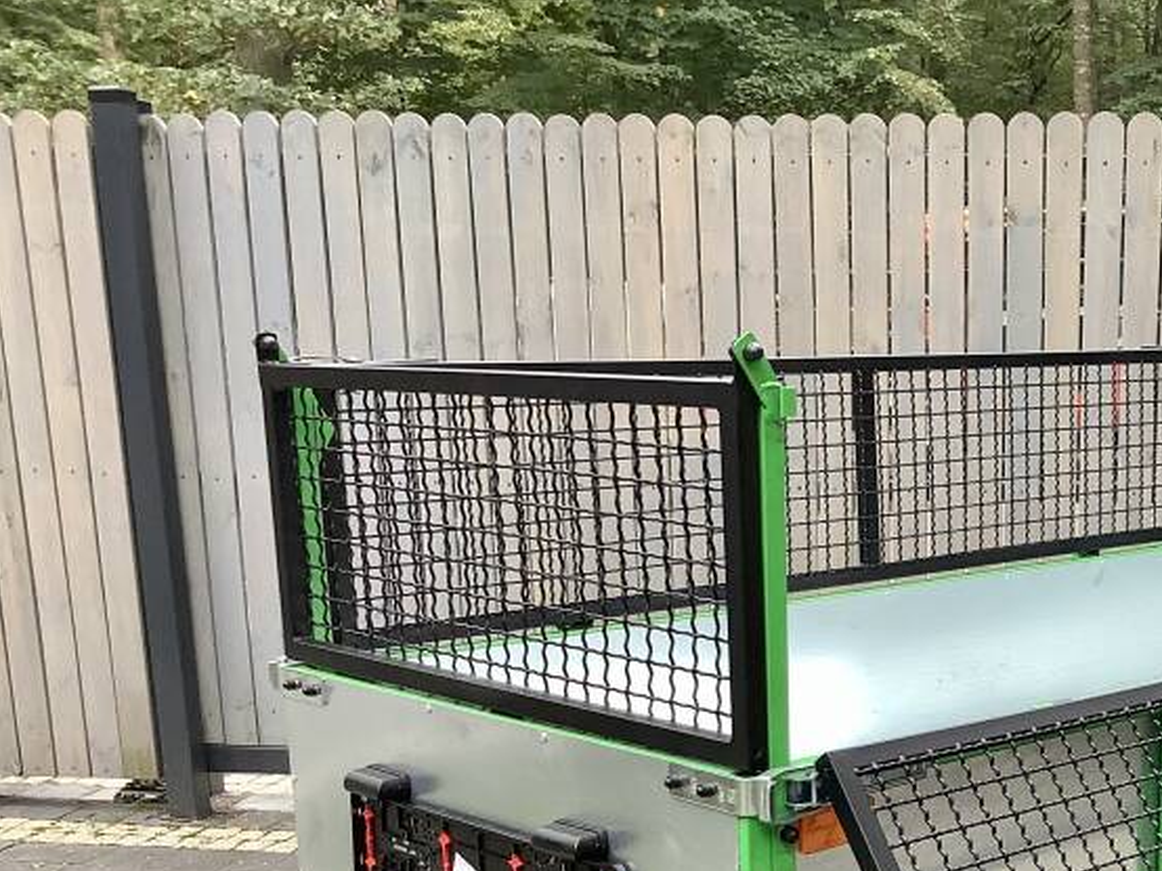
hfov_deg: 32.9
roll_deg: -0.1
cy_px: 745
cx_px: 1011
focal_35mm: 56
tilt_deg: -13.9
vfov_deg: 25.4
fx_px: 1879
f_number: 2.4
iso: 50
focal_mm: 3.3
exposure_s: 1/100
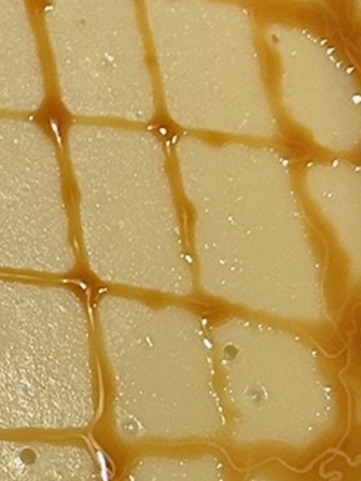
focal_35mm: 163
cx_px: -349
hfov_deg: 8.6
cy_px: 352
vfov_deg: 12.1
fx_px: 2268
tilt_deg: -64.8
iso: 200
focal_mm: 5.7
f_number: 1.5
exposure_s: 1/60
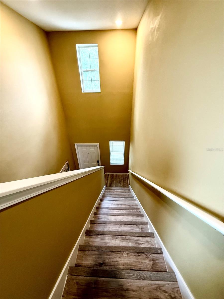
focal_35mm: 14
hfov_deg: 85.7
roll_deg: +1.5
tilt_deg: -29.0
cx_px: 112
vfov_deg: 102.1
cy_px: 150
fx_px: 121
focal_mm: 2.22
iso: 320
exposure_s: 1/60
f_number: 2.2
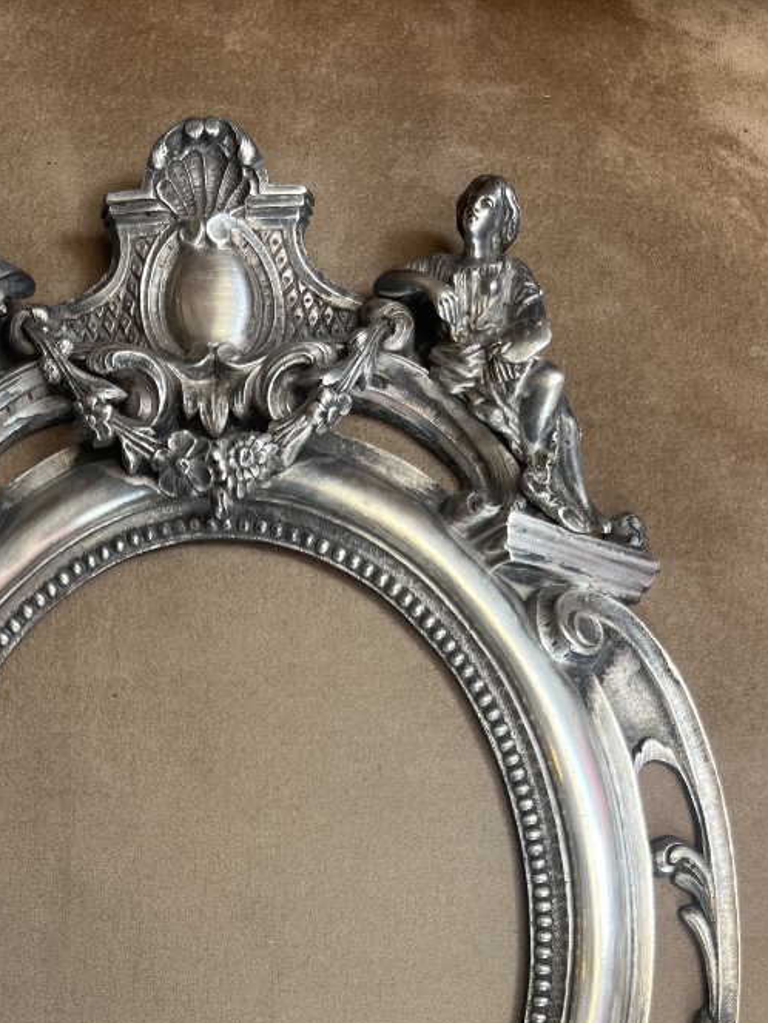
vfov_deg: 37.7
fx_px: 1390
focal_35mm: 47
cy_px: 921
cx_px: 234
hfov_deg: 30.6
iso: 50
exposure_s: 1/153
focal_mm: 5.1
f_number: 1.6
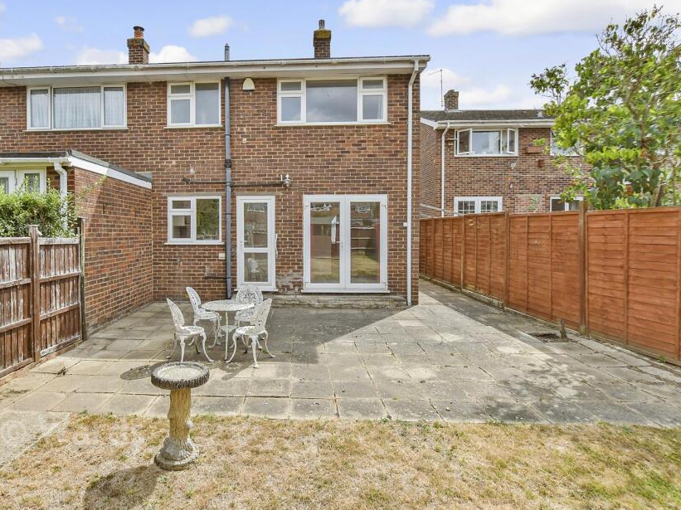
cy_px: 238
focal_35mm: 18
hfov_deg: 86.8
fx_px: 354
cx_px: 276
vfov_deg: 71.5
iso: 500
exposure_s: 1/500
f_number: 9
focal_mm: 10
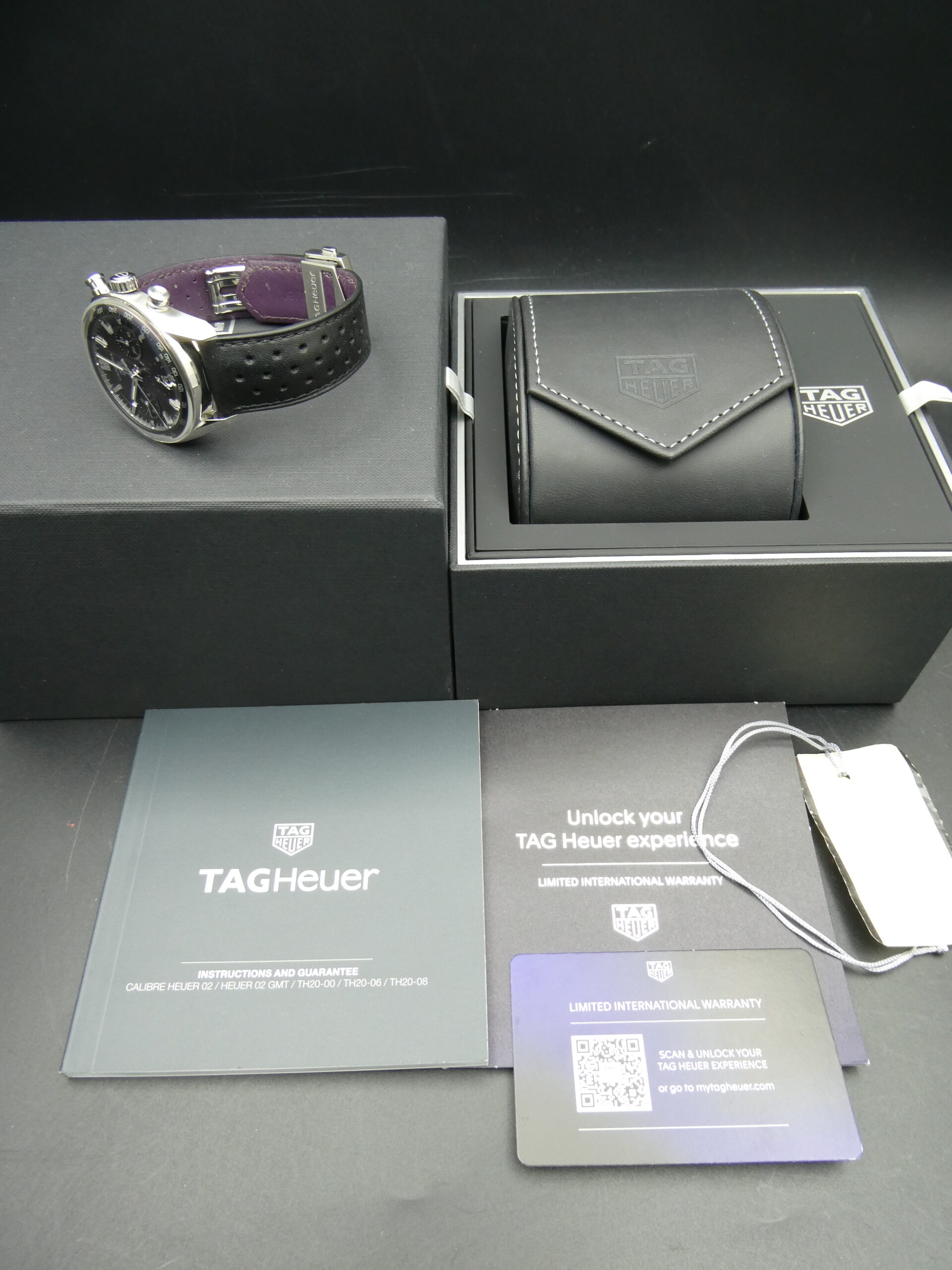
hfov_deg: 56.8
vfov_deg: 71.6
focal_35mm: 24
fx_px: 880
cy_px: 635
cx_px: 476
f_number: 3.3
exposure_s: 1/60
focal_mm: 4.3
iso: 160
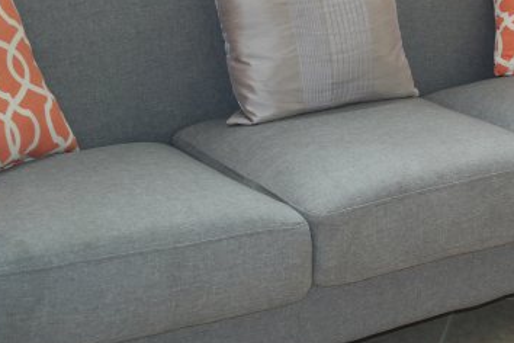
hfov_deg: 19.1
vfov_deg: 12.9
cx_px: 517
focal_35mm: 104
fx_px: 1485
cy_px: -23
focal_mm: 30
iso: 200
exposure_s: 1/50
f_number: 4.5
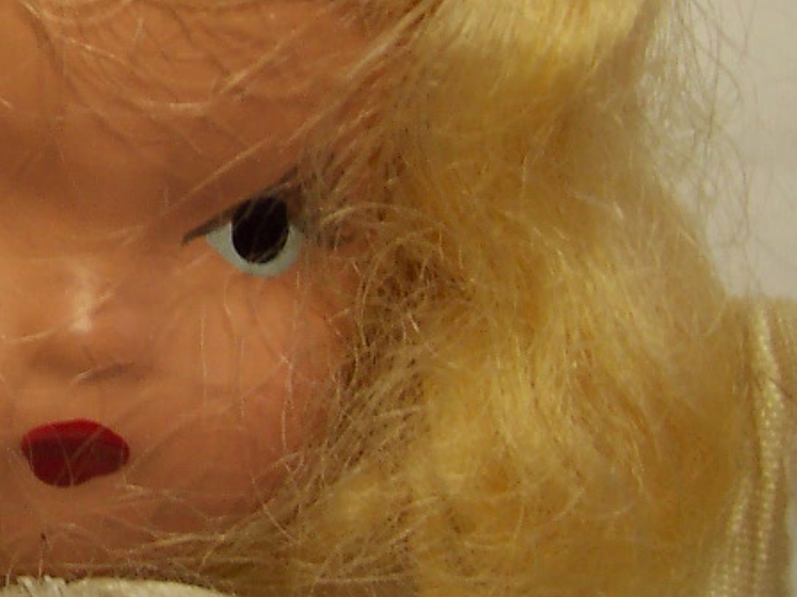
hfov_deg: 19.1
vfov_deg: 14.8
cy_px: 80
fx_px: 2279
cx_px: -64
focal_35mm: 99
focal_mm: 5.6
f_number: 2.8
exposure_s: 1/125
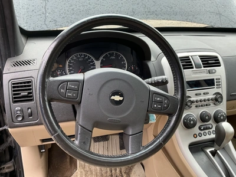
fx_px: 191
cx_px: 118
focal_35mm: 28
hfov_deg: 63.4
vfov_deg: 49.7
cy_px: 88
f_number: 1.8
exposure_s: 1/122
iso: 25
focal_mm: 3
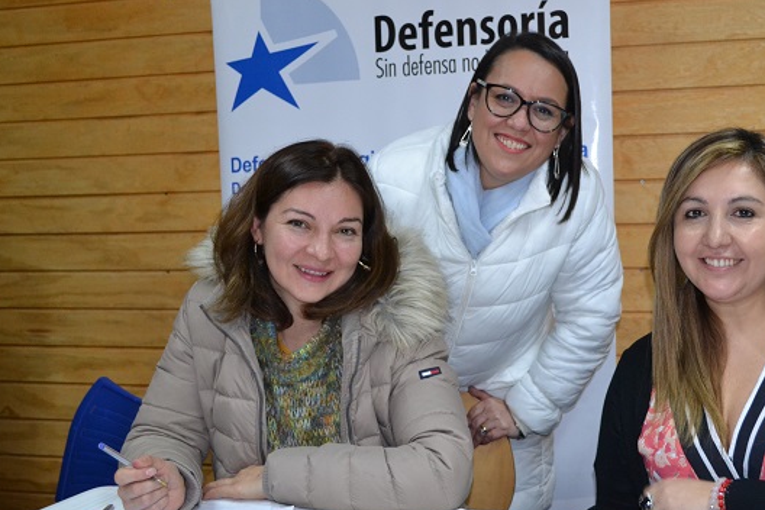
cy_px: 285
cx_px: 461
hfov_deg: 40.9
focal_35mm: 48
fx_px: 1020
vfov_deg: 28.1
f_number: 4.2
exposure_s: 1/60
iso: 2000
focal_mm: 26
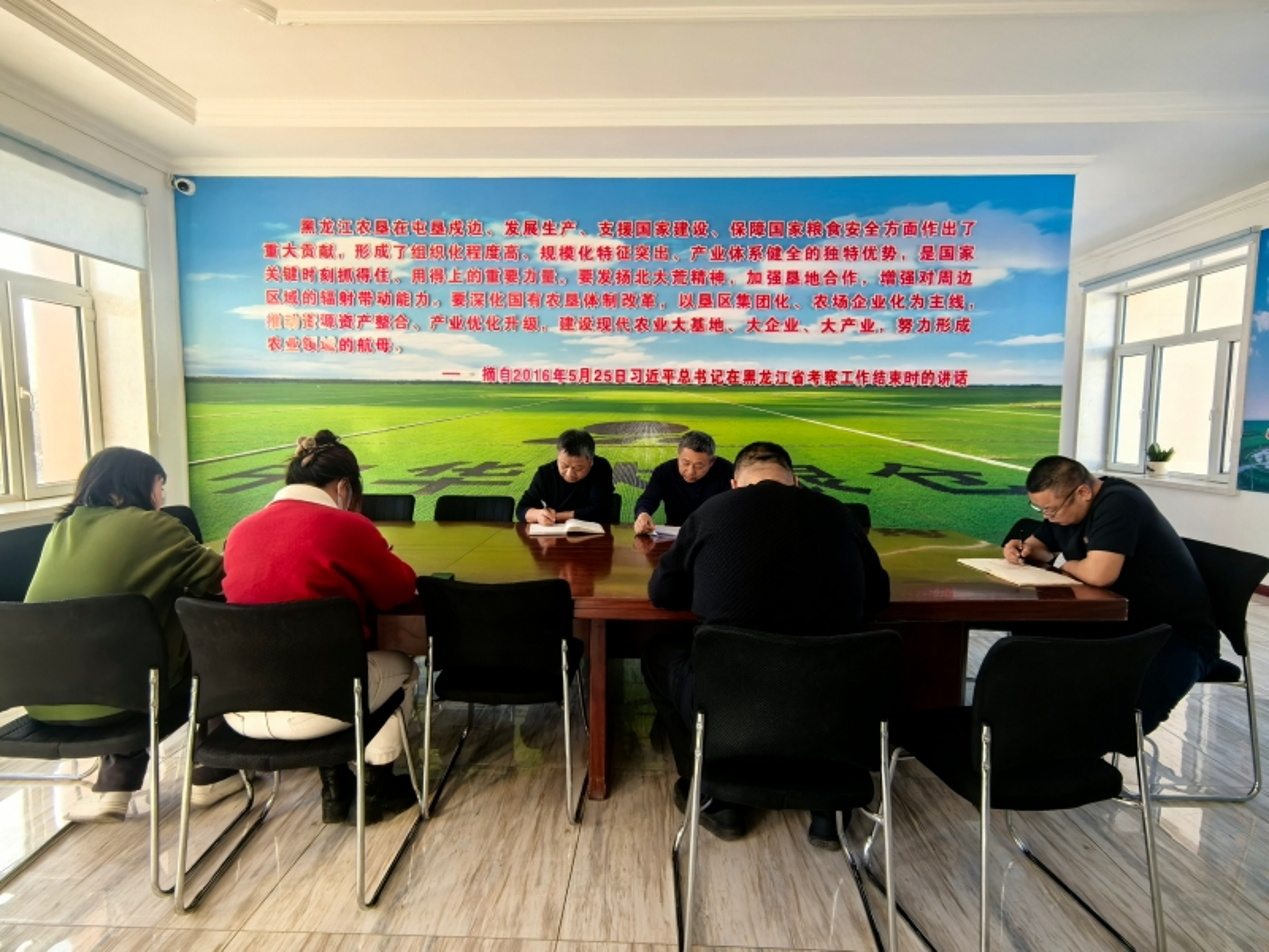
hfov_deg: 91.0
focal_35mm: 17
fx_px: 623
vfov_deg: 74.7
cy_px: 476
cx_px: 634
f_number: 2.2
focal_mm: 1.95
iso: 100
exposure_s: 1/100
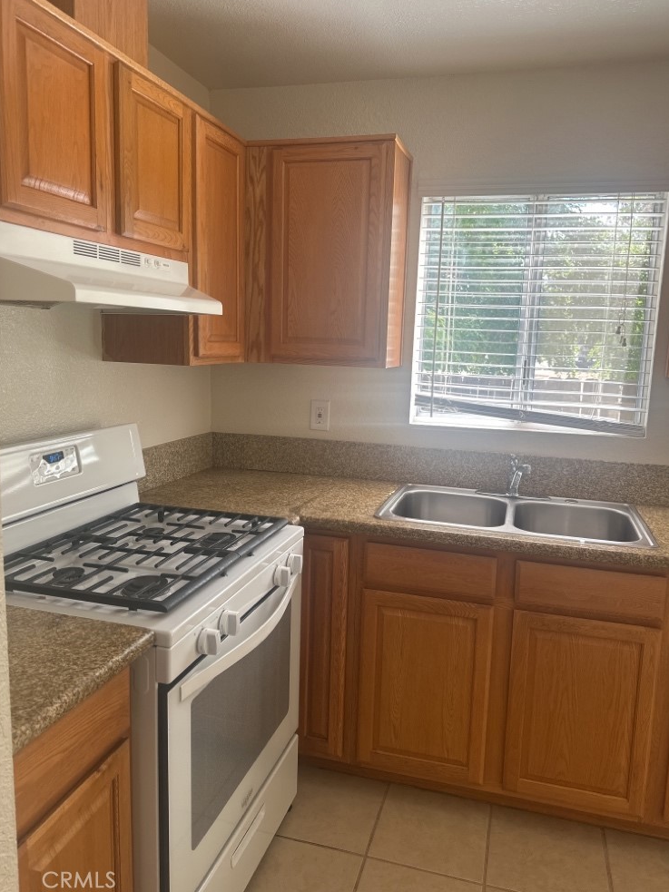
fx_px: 644
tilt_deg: -8.2
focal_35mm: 25
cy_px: 428
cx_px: 346
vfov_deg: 69.4
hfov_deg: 54.9
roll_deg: -1.4
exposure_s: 1/184
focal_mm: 6.86
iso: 80
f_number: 1.78
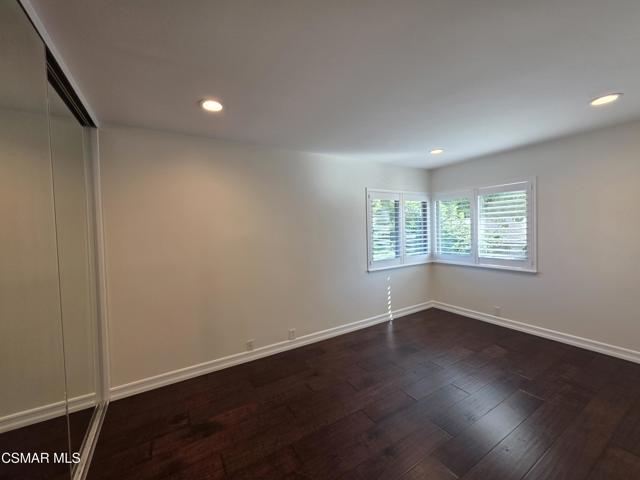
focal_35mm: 13
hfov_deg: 106.2
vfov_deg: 89.9
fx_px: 240
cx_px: 320
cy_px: 240
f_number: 1.9
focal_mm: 2.2
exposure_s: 1/120
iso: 80
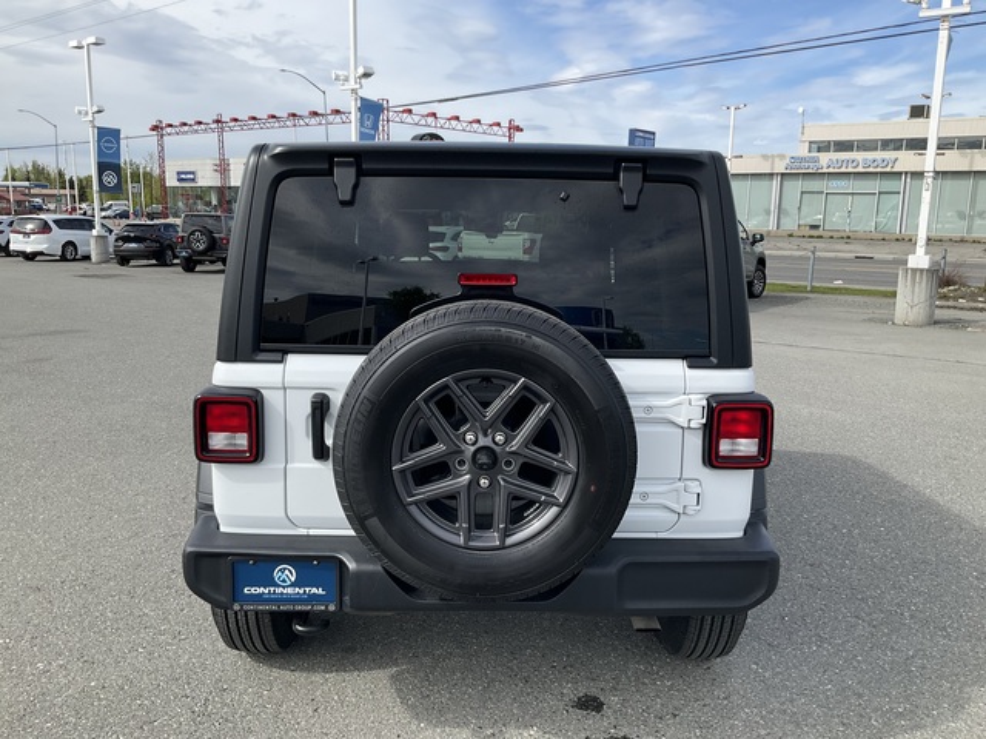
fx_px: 826
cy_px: 370
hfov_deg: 61.7
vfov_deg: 48.2
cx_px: 493
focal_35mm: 29
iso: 25
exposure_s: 1/1342
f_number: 1.8
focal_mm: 3
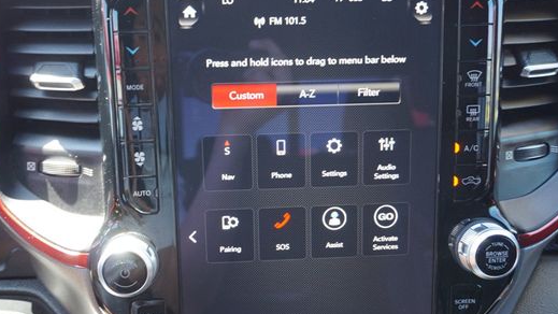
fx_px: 601
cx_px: 259
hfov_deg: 49.7
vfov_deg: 29.2
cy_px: 188
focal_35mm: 41
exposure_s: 1/60
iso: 320
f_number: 4
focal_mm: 21
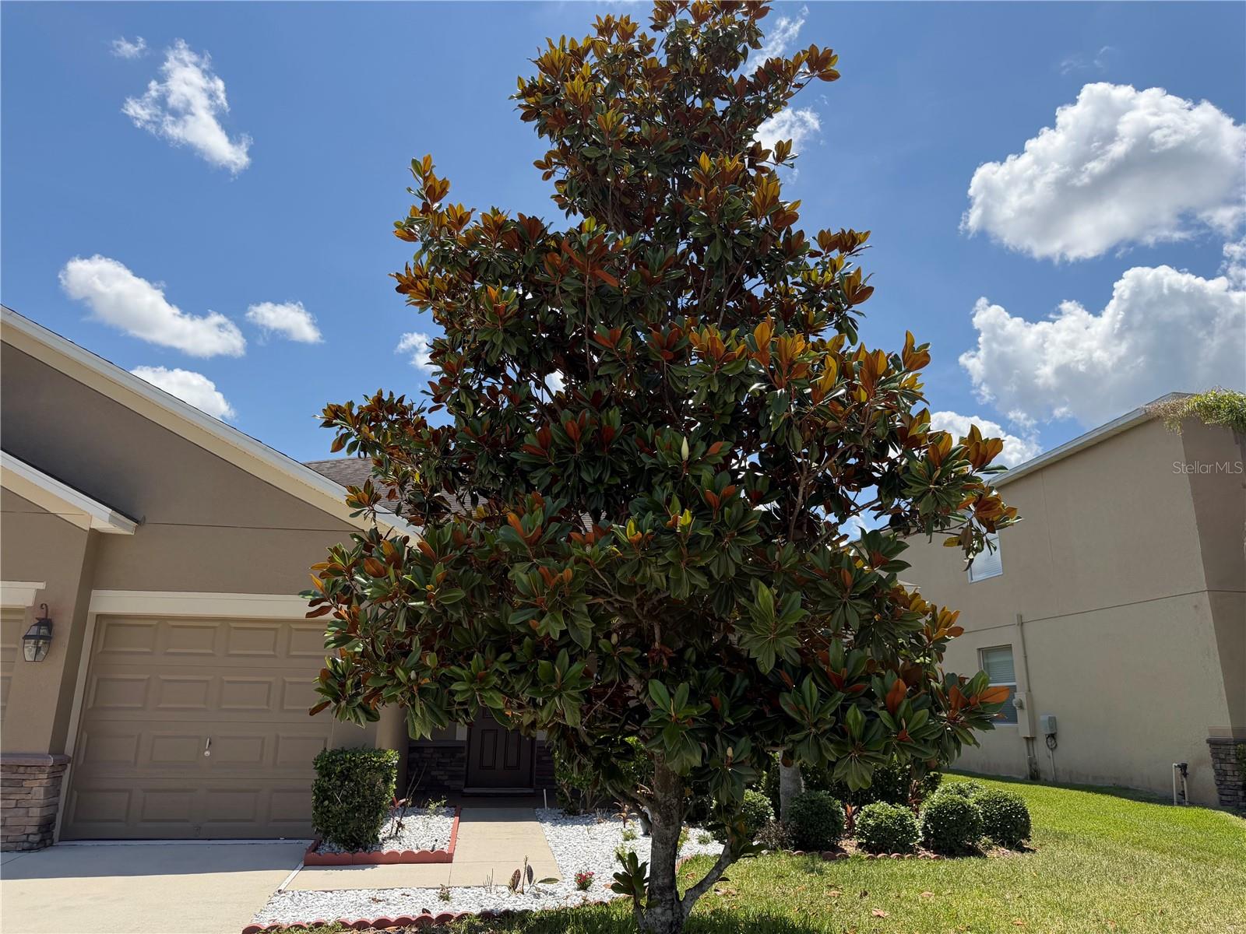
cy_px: 467
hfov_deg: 71.6
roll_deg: -0.5
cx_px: 623
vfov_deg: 56.8
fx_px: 864
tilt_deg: +15.0
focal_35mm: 24
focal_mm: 6.76
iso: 100
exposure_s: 1/6173
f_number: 1.78
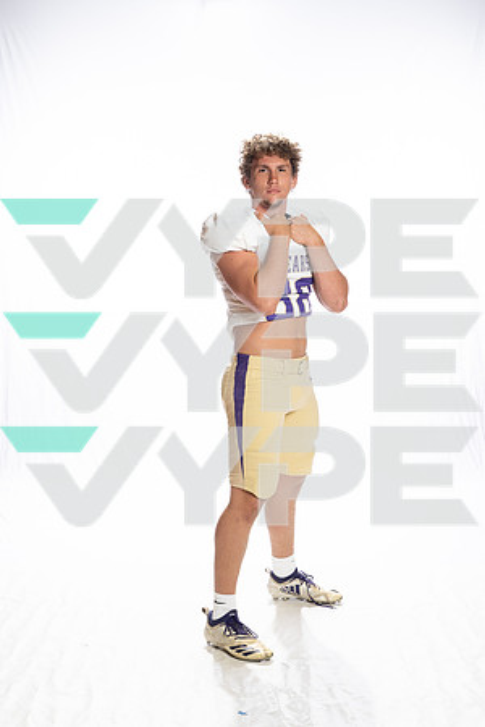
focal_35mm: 50
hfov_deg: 27.0
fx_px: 1010
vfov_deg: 39.6
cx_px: 242
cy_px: 364
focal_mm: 50
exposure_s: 1/250
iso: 800
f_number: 8
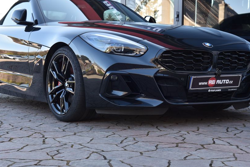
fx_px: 479
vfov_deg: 19.7
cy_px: 64
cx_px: 115
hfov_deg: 29.2
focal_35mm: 69
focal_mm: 55
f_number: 6.3
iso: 500
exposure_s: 1/160
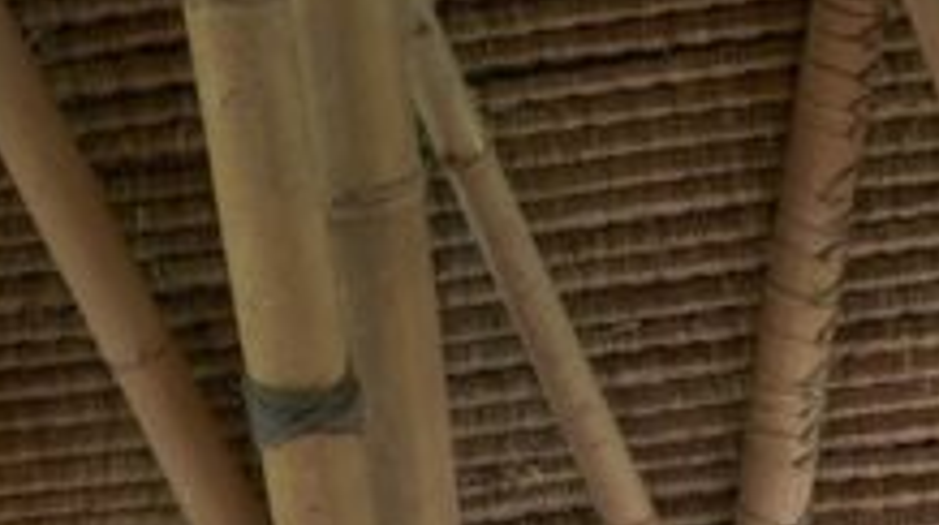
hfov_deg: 11.1
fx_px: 4829
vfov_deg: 6.1
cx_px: 581
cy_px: 1048
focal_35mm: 194
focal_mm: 35.4
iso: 100
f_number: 11
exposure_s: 5
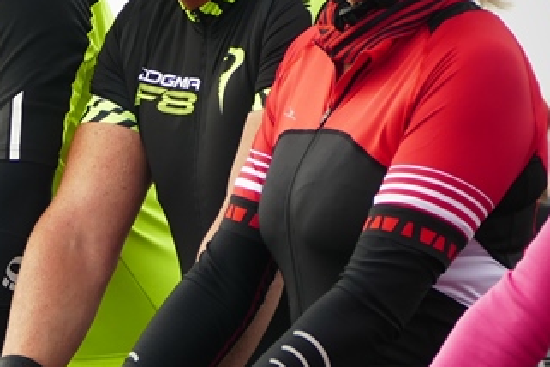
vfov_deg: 4.0
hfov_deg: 6.0
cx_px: -46
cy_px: 227
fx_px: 5209
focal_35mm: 341
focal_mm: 39.2
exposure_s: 1/80
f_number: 3.9
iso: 125
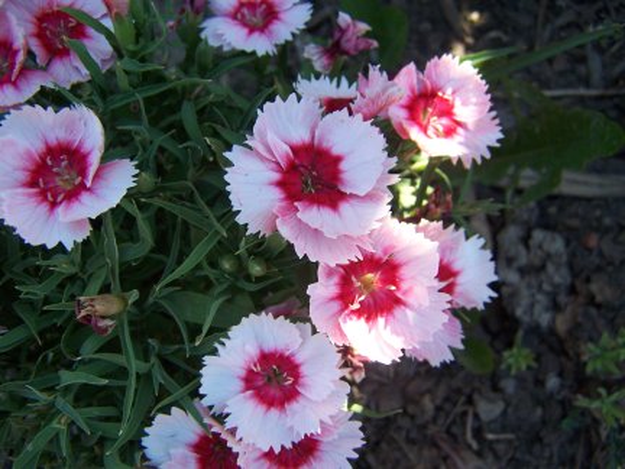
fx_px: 686
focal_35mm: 38
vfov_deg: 37.7
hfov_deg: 49.0
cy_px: 234
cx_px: 312
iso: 80
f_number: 2.8
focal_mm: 6.3
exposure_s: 1/160
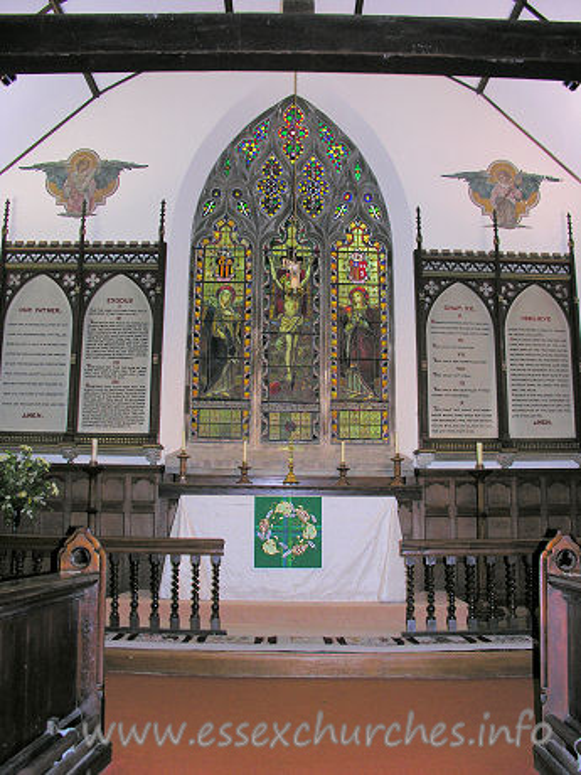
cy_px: 388
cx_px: 290
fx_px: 783
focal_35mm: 35
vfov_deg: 52.6
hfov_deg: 40.7
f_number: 2.8
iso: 97
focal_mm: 8.9
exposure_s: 1/60.1
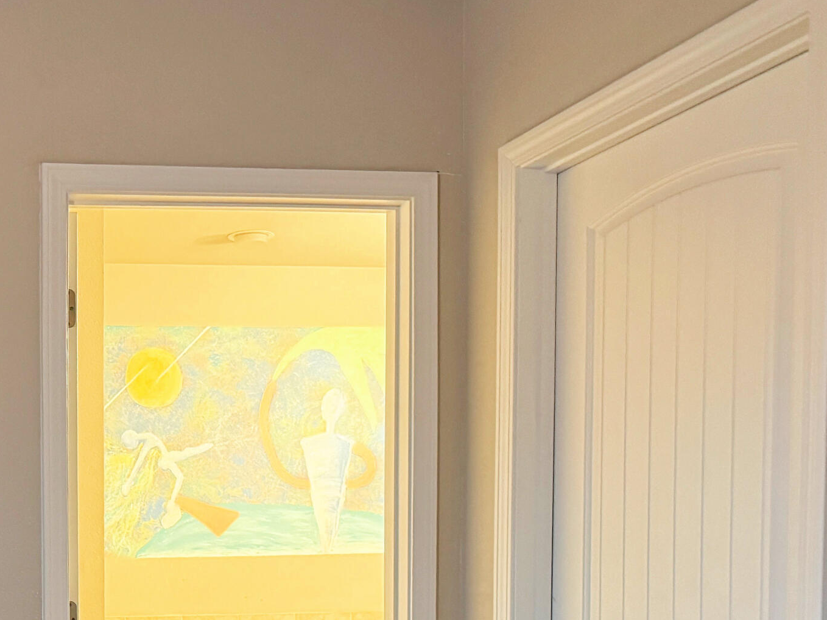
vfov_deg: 26.0
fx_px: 1266
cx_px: -29
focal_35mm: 53
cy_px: 629
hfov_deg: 32.8
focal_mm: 6.76
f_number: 1.78
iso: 640
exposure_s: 1/60
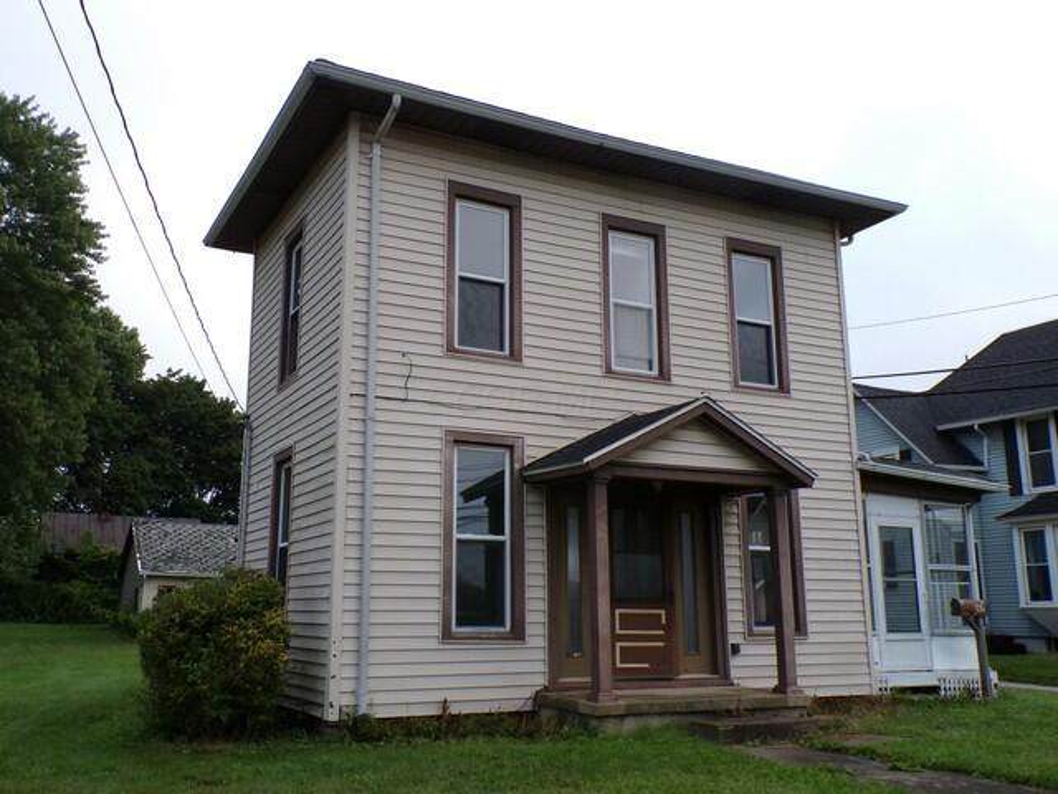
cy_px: 397
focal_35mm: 32
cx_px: 529
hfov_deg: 56.8
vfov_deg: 44.2
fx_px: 978
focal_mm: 5.8
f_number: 4.8
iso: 200
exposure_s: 1/350
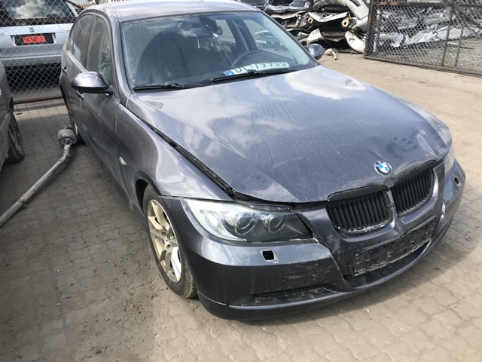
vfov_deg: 49.7
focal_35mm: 28
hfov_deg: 63.4
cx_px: 241
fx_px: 390
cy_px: 181
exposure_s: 1/529
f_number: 1.8
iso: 20
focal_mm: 3.99
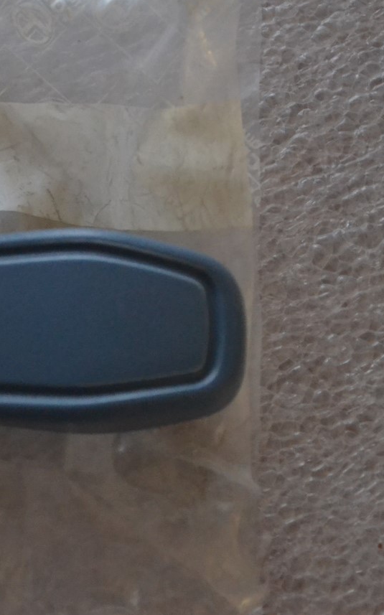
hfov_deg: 12.1
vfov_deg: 19.6
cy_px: 294
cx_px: -79
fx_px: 1776
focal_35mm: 106
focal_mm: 44
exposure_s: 1/20
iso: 3200
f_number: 5.3
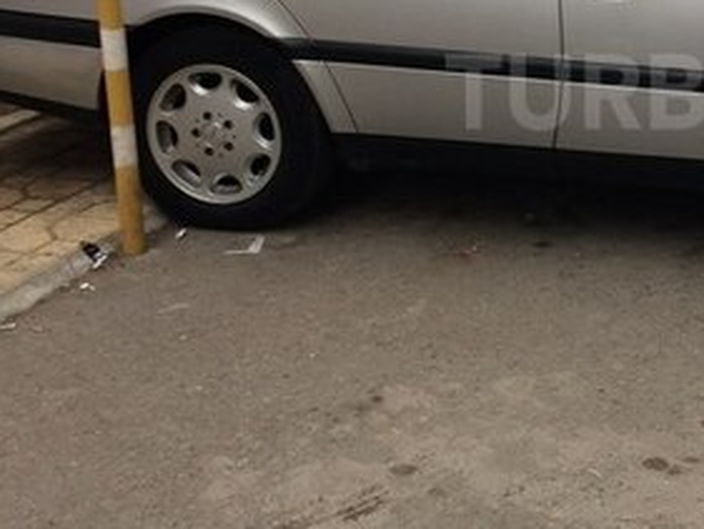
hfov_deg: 27.0
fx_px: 1384
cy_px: 92
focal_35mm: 68
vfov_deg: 21.3
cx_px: 701
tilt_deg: -14.6
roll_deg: -0.4
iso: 50
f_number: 2.2
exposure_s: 1/50
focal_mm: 4.15
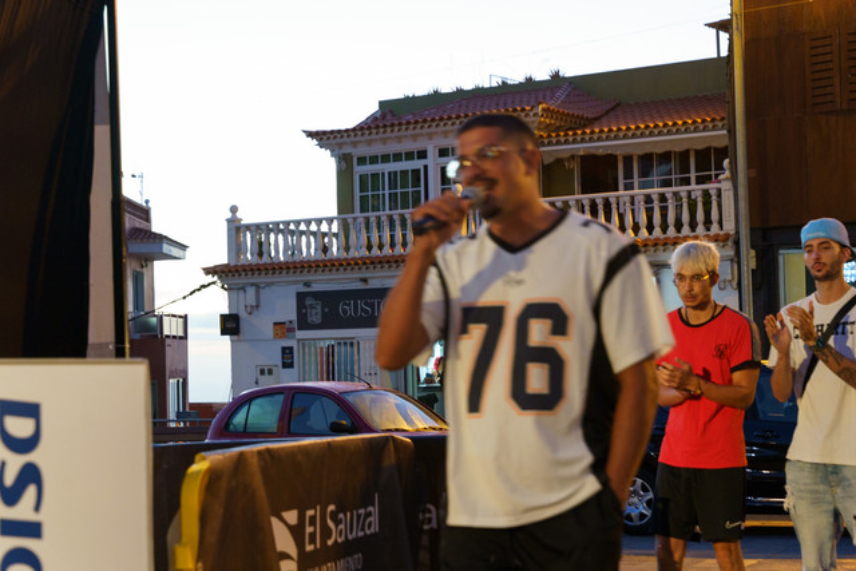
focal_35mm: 70
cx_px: 428
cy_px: 286
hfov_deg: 28.8
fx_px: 1665
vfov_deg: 19.5
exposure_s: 1/80
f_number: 5
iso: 3200
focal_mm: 70
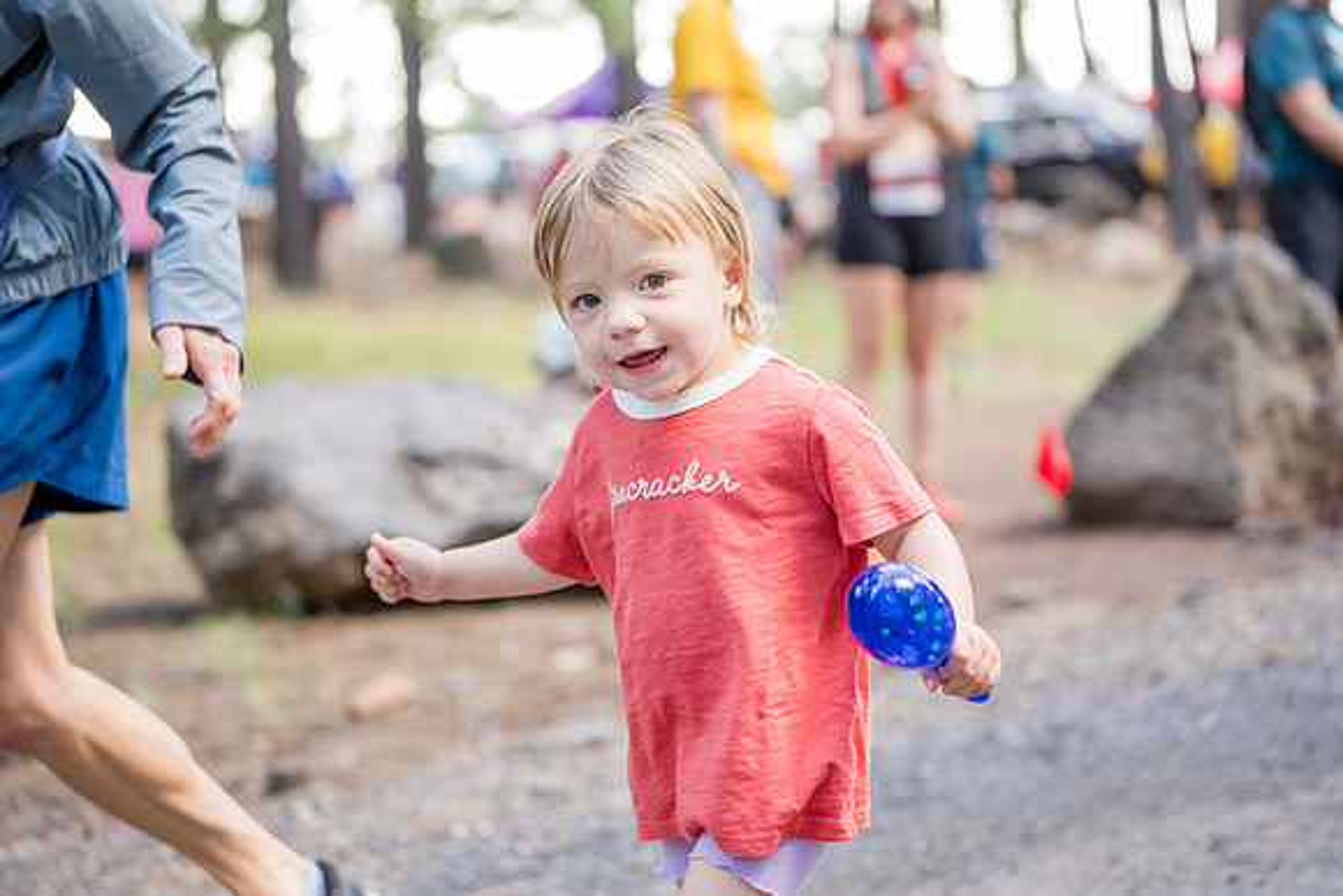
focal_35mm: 70
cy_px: 448
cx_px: 672
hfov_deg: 28.8
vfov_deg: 19.5
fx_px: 2612
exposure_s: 1/500
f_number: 2.8
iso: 1250
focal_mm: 70
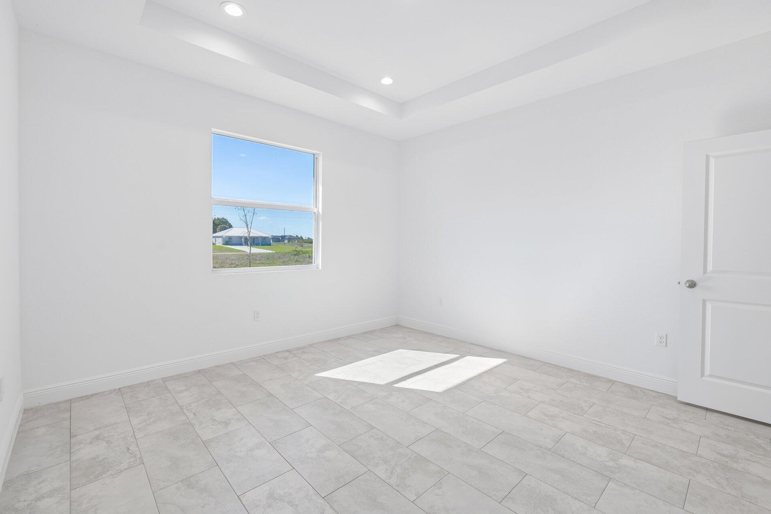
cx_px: 376
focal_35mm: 15
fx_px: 321
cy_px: 245
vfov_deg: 77.3
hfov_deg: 100.4
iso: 400
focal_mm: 14
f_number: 8
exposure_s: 1/250
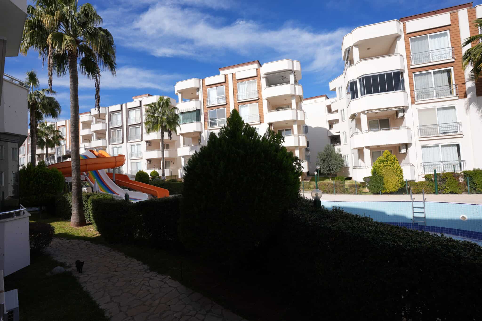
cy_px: 160
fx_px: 228
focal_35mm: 17
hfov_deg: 93.3
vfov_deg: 70.4
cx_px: 241
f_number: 8
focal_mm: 17
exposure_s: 1/250
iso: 100
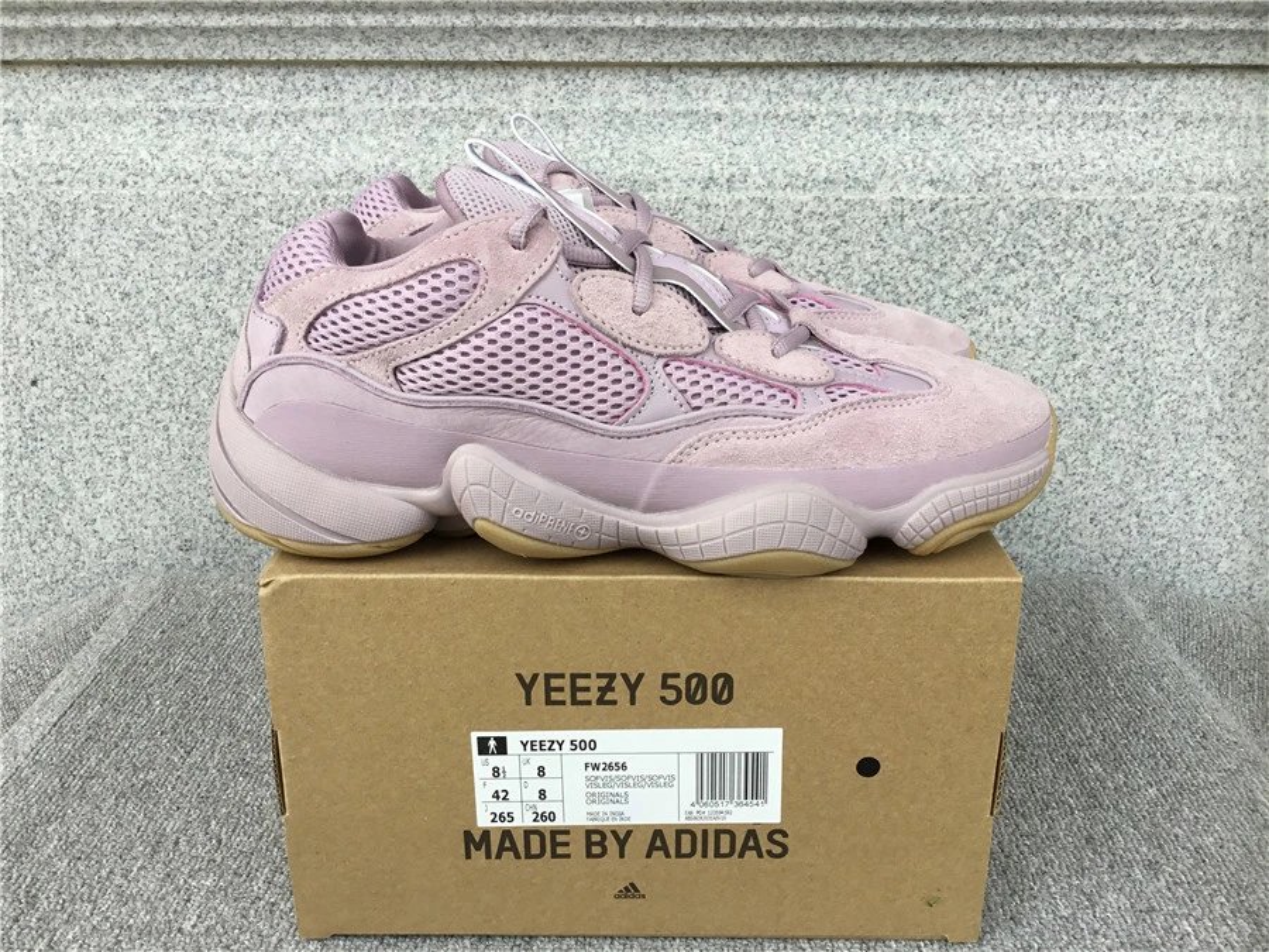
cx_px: 634
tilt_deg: -20.8
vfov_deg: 45.4
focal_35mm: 31
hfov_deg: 58.4
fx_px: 1136
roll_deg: +0.6
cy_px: 476
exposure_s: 1/173
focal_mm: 3.3
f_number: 2.4
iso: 25
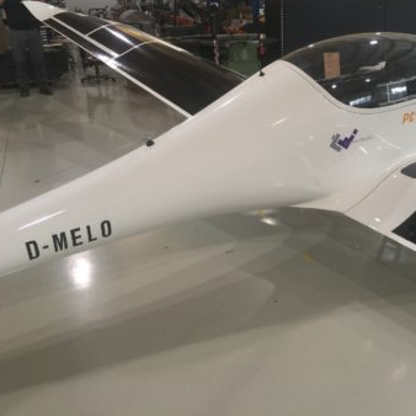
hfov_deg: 40.6
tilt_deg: -18.3
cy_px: 177
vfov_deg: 41.8
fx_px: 544
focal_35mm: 40
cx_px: 314
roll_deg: -0.3
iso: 32
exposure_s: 1/33
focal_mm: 4.15
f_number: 2.2
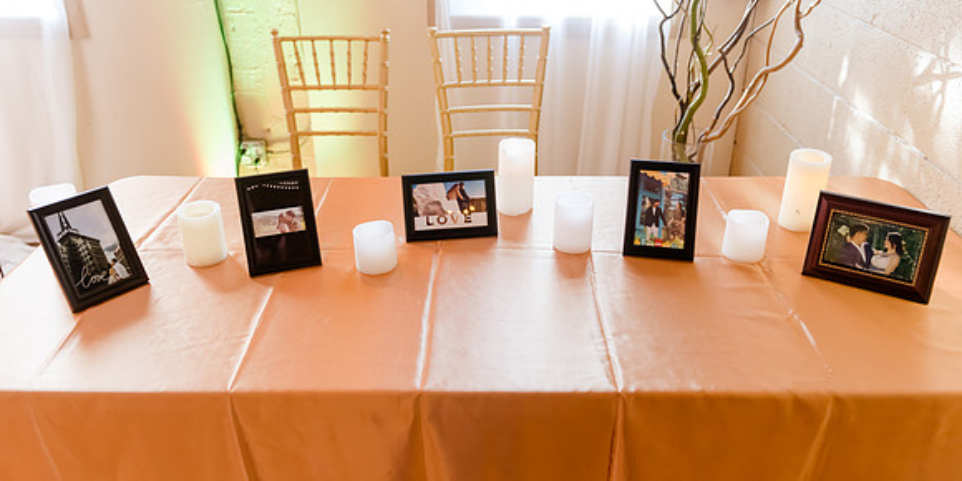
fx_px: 725
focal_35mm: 29
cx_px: 484
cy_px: 206
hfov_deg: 67.1
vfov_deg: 36.6
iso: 2000
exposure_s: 1/160
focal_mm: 24
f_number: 2.8
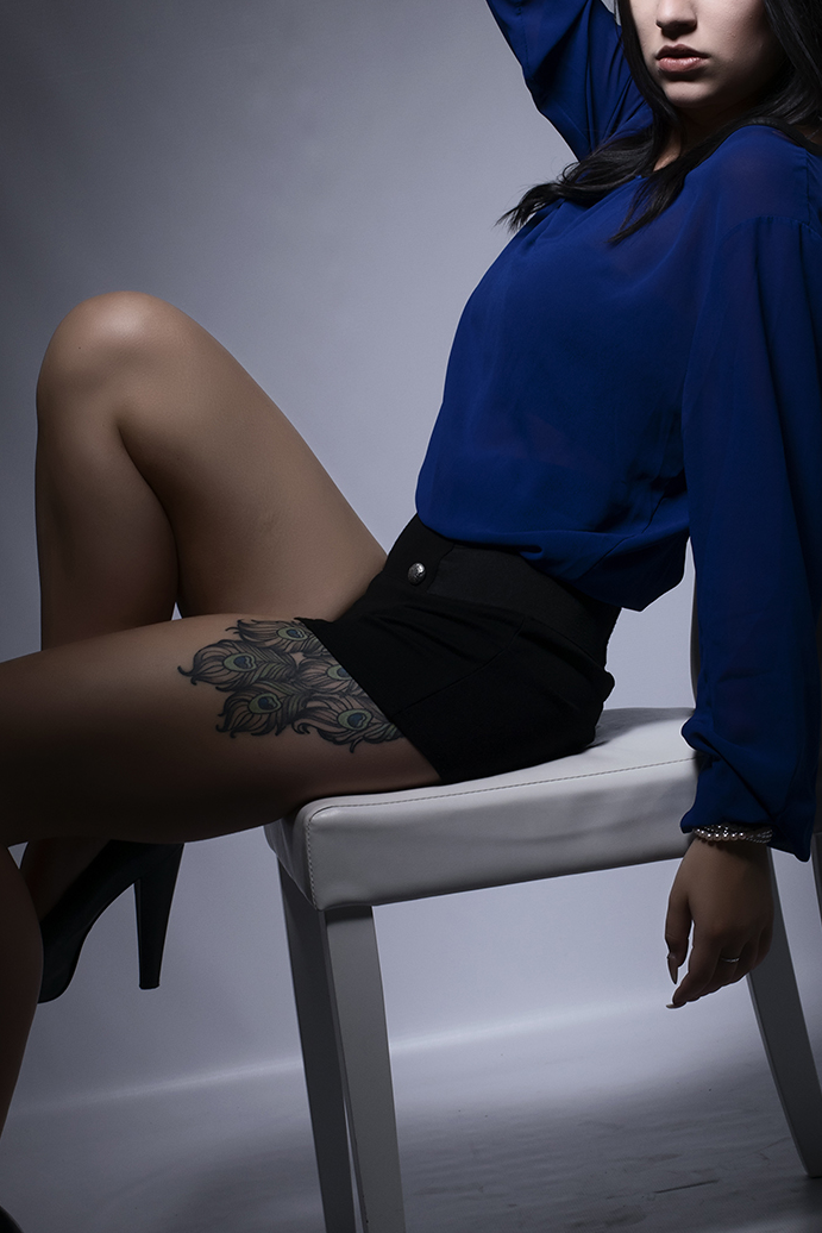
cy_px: 663
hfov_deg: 15.5
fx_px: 3013
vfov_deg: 23.1
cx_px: 431
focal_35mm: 88
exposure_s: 1/200
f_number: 13
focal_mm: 38
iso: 100
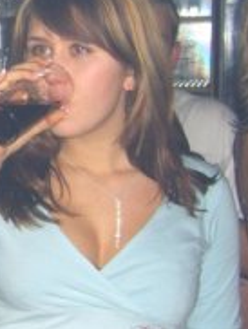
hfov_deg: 11.0
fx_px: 1191
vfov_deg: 15.7
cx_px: -223
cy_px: 150
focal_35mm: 125
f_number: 2.8
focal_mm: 7.9
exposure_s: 1/60
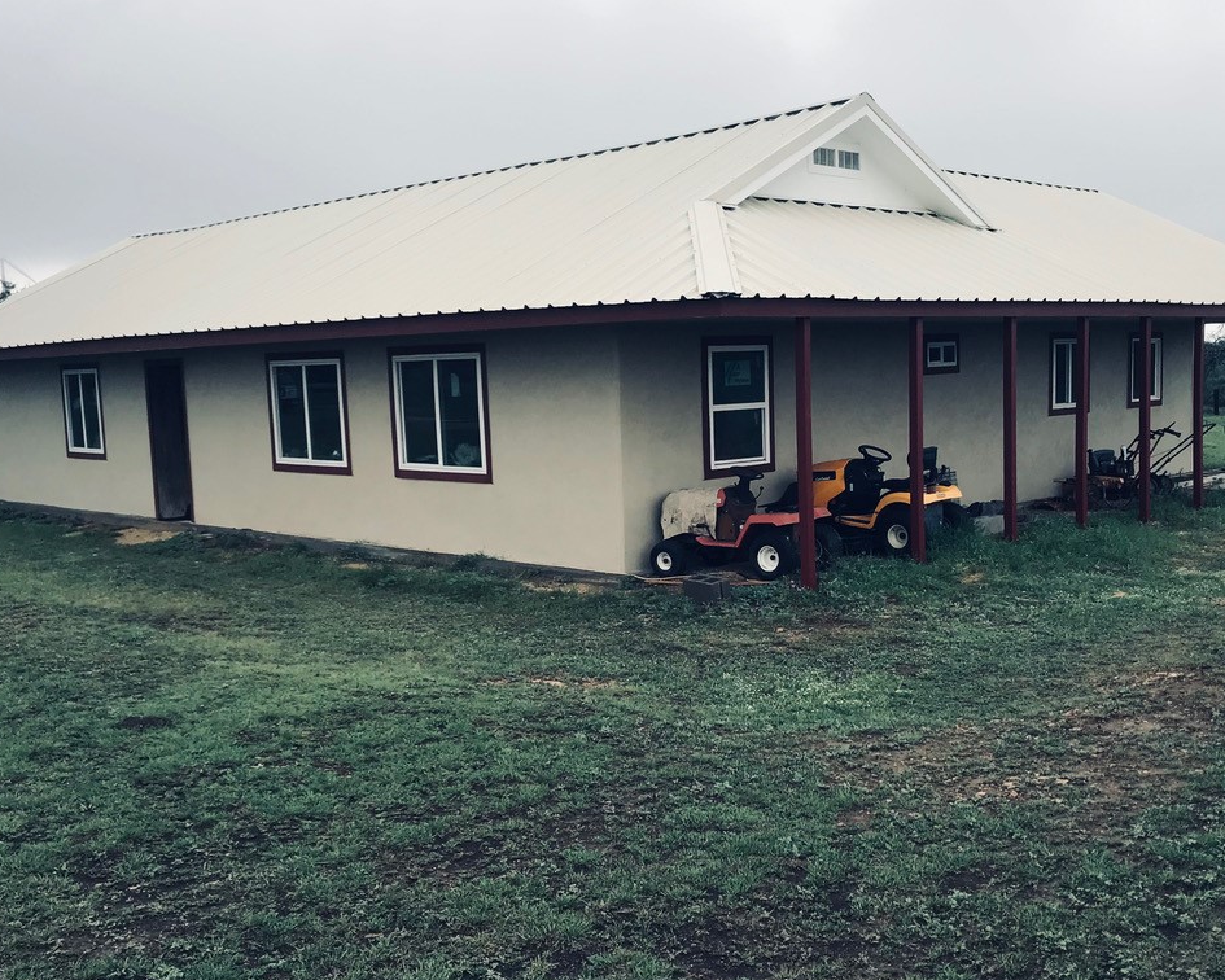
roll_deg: +1.4
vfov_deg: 40.1
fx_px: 1341
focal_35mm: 37
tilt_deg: -5.8
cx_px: 708
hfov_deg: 48.9
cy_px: 538
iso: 20
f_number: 1.8
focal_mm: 3.99
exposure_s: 1/187
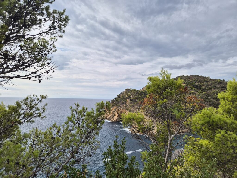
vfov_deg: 58.9
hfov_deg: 73.9
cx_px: 118
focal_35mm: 23
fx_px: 157
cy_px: 89
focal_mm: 5.4
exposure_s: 1/4240
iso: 80
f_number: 1.8
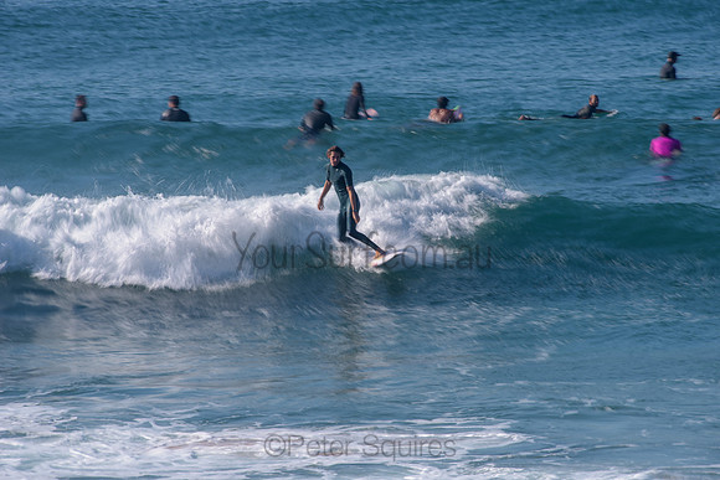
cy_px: 240
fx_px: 10002
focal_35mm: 500
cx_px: 360
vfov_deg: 2.8
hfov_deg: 4.1
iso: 31
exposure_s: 1/13
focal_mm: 500
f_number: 16
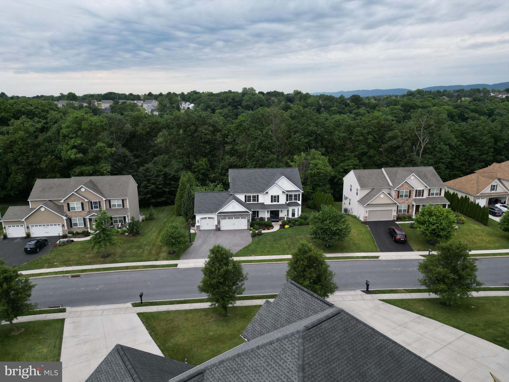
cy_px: 191
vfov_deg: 56.8
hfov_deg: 71.6
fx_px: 353
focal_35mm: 24
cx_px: 254
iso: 130
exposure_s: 1/1000
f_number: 1.7
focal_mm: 6.72
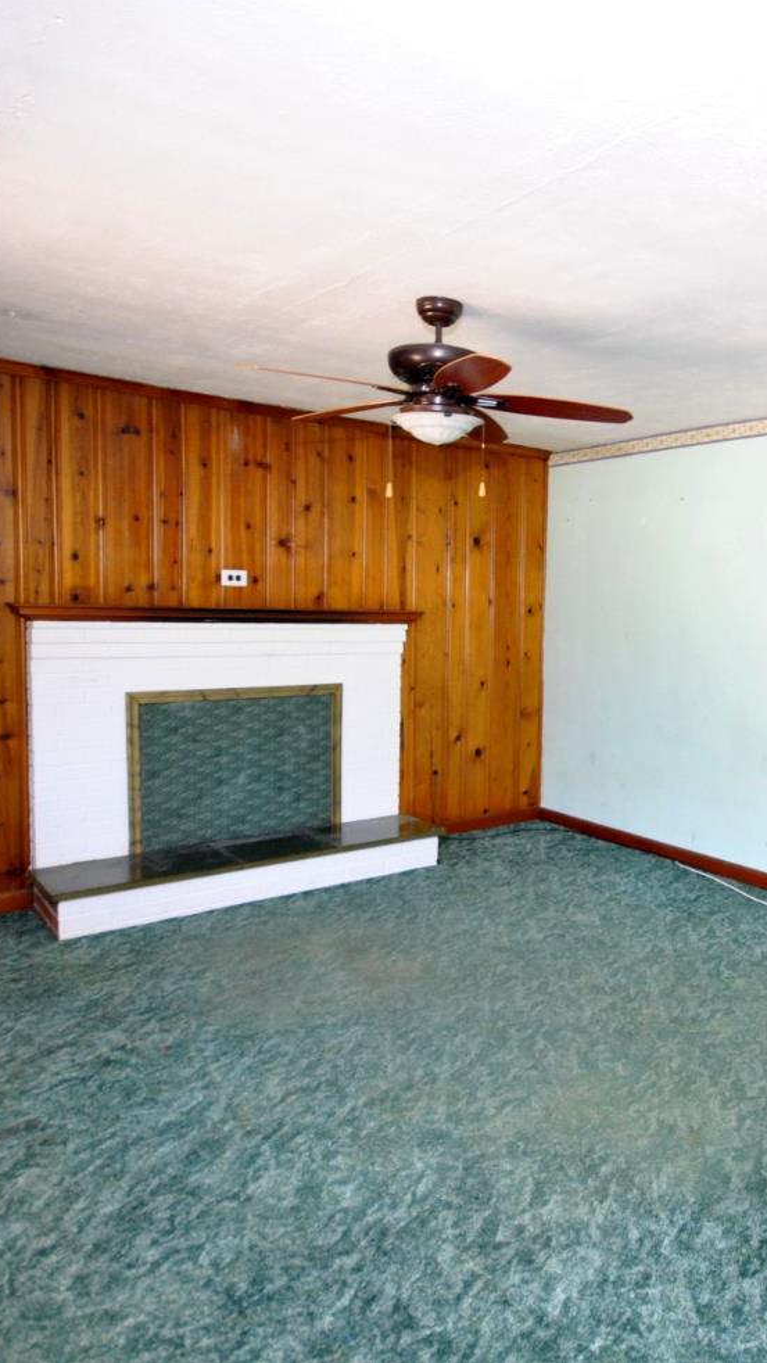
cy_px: 670
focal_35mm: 24
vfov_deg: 76.3
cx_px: 609
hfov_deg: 45.4
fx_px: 868
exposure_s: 1/25
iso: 400
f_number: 4
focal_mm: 10
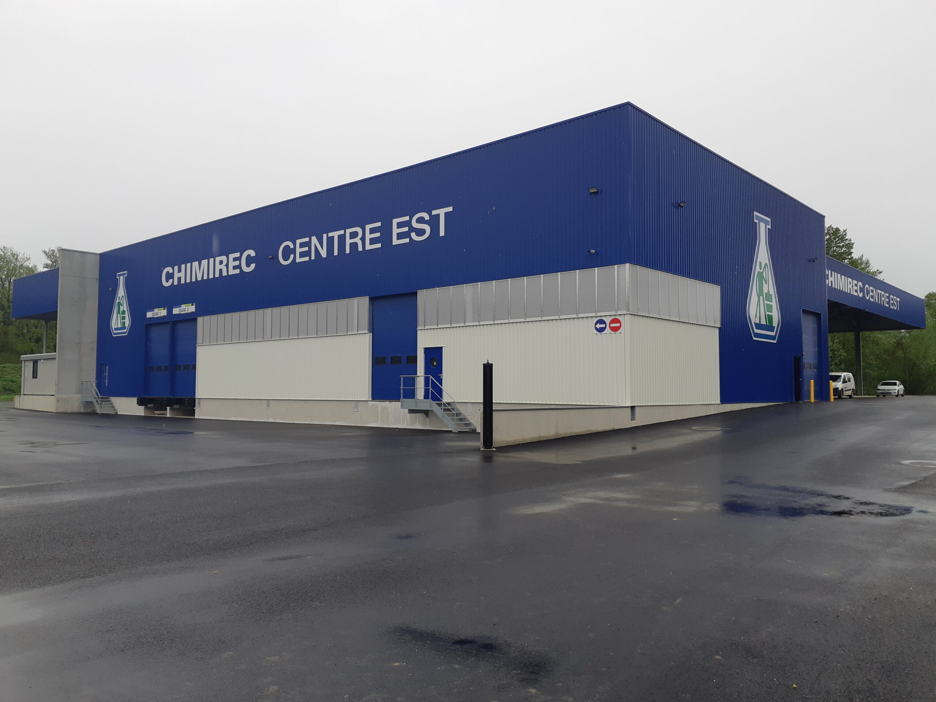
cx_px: 468
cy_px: 351
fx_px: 703
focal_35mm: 26
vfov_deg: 53.1
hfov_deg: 67.3
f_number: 1.7
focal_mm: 3.93
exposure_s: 1/1414
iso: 40
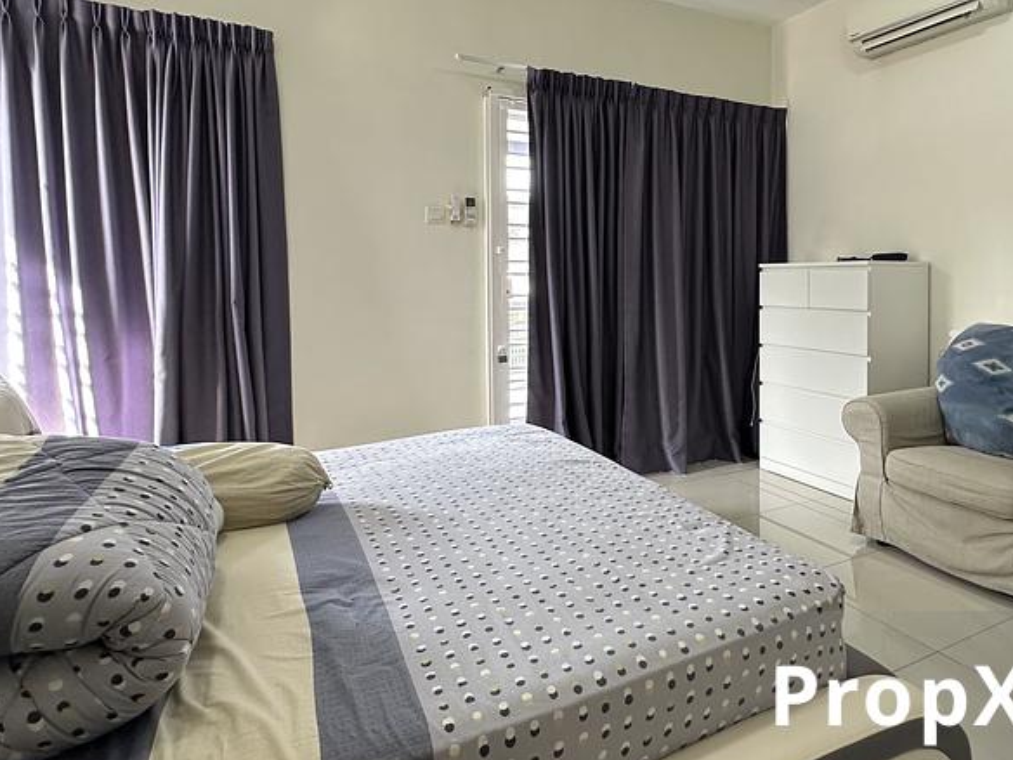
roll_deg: +0.0
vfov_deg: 58.2
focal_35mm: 23
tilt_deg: -0.9
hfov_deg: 72.7
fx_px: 673
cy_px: 290
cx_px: 631
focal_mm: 2.22
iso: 160
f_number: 2.2
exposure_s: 1/99
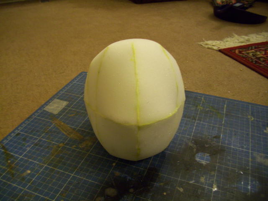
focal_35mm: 32
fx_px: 248
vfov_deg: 44.2
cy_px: 100
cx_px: 134
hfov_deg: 56.8
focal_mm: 5.7
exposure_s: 1/5
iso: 160
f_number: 2.9
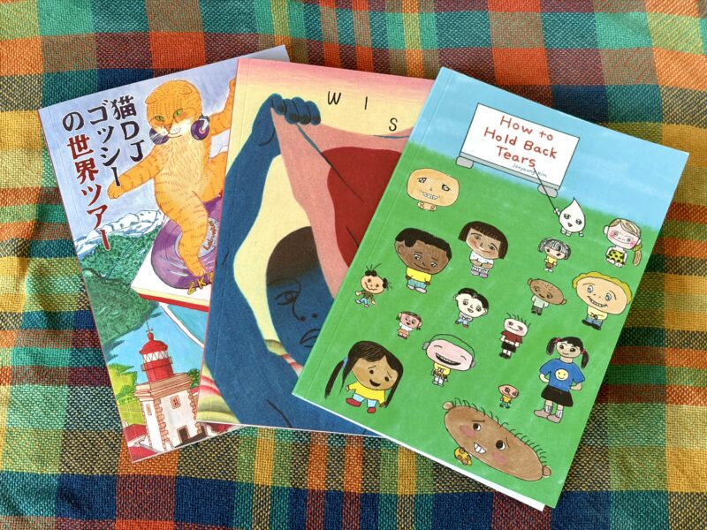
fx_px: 1062
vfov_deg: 28.0
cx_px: 354
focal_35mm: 52
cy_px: 265
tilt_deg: -76.5
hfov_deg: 36.8
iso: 64
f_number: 1.6
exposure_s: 1/60
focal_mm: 5.96
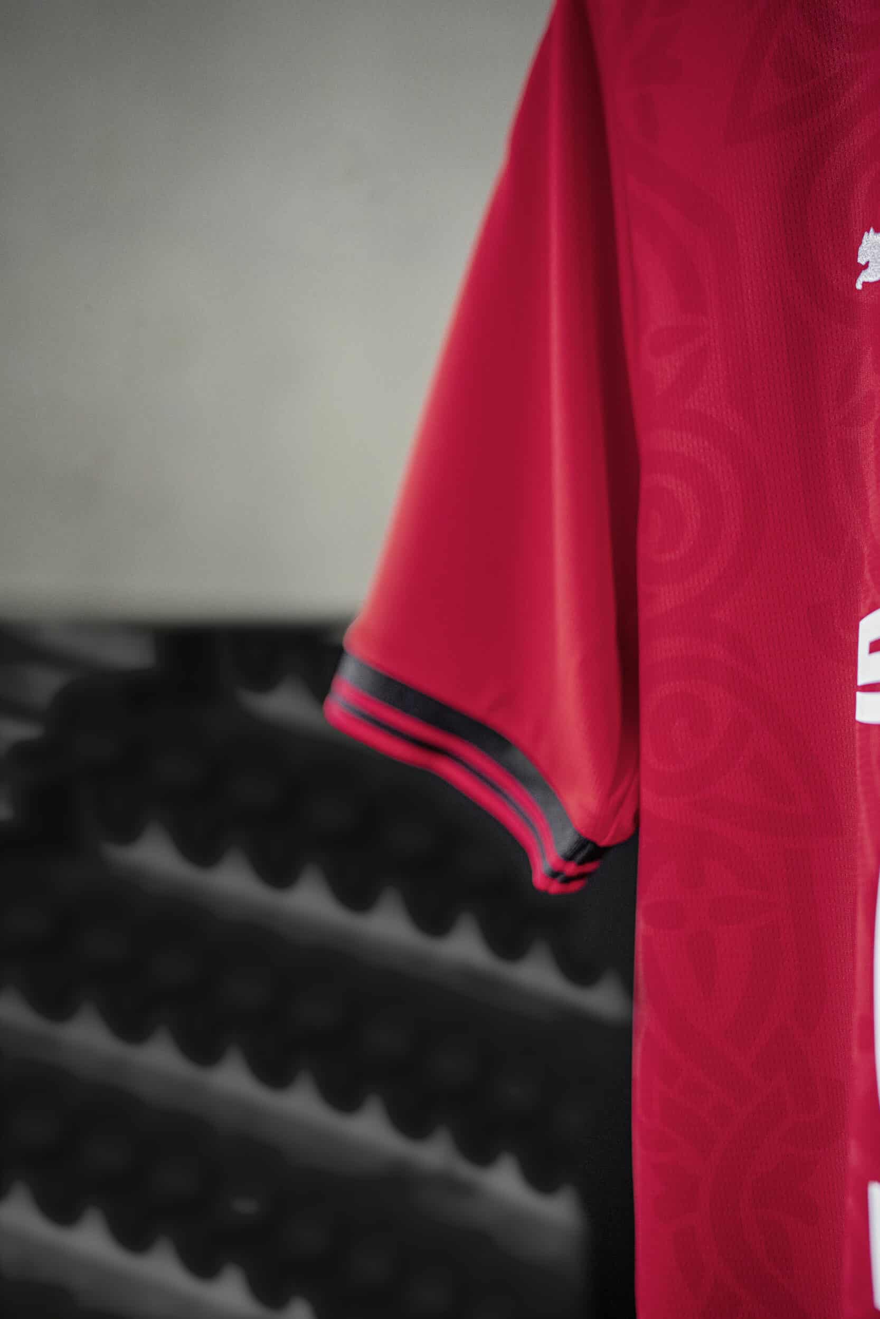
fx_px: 1283
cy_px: 660
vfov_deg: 54.4
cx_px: 440
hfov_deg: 37.9
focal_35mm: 35
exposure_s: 1/500
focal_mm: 35
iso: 1000
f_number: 1.4
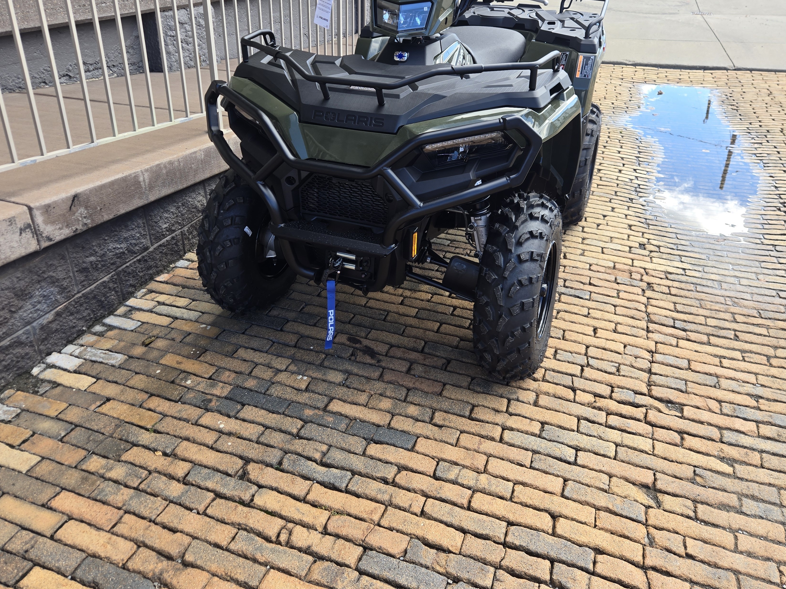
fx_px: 636
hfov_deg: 63.4
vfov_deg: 49.5
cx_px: 382
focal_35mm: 28
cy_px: 247
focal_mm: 5.4
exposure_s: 1/262
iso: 25
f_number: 1.8
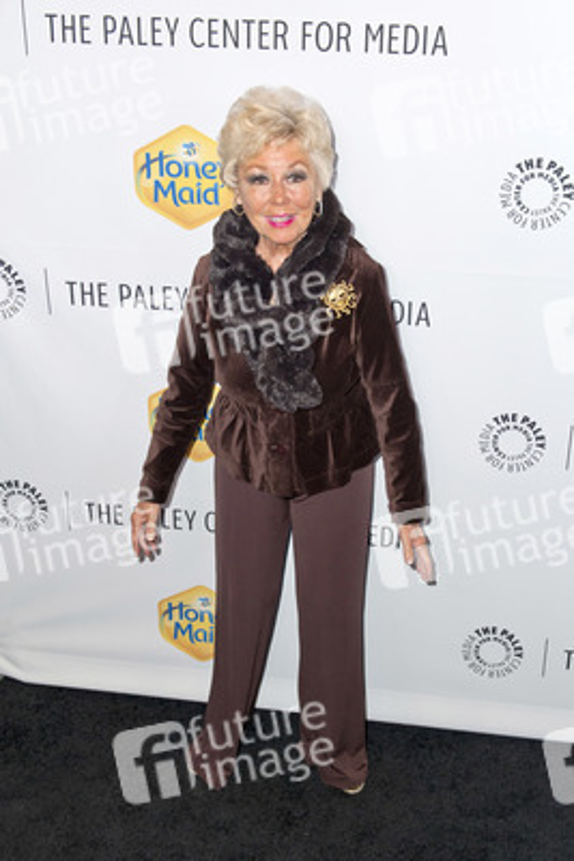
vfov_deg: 58.7
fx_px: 765
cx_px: 287
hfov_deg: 41.1
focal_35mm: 32
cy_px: 430
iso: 500
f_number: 4.5
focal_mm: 32
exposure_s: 1/400
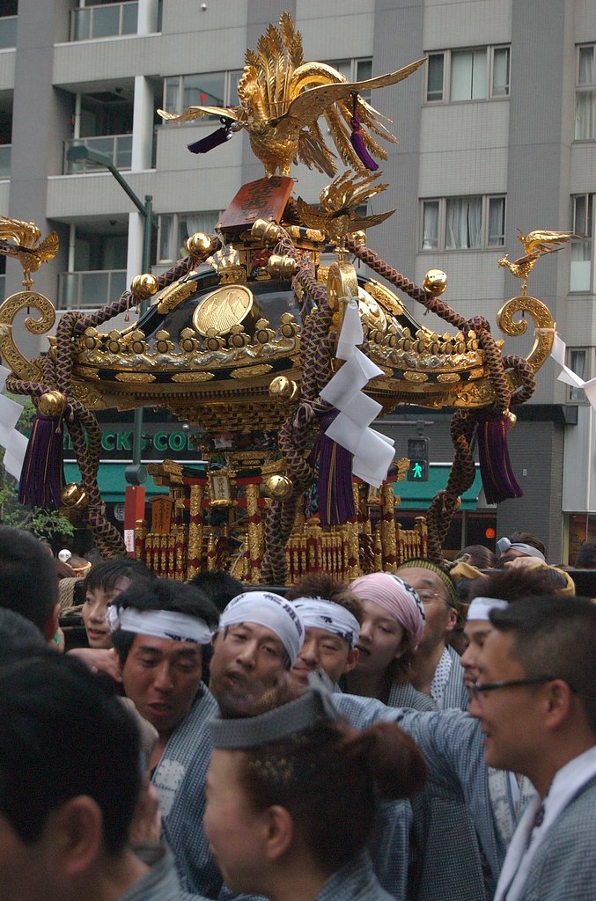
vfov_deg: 24.7
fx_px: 2060
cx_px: 298
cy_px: 450
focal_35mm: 82
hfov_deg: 16.5
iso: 1600
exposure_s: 1/1000
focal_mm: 55
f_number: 5.6
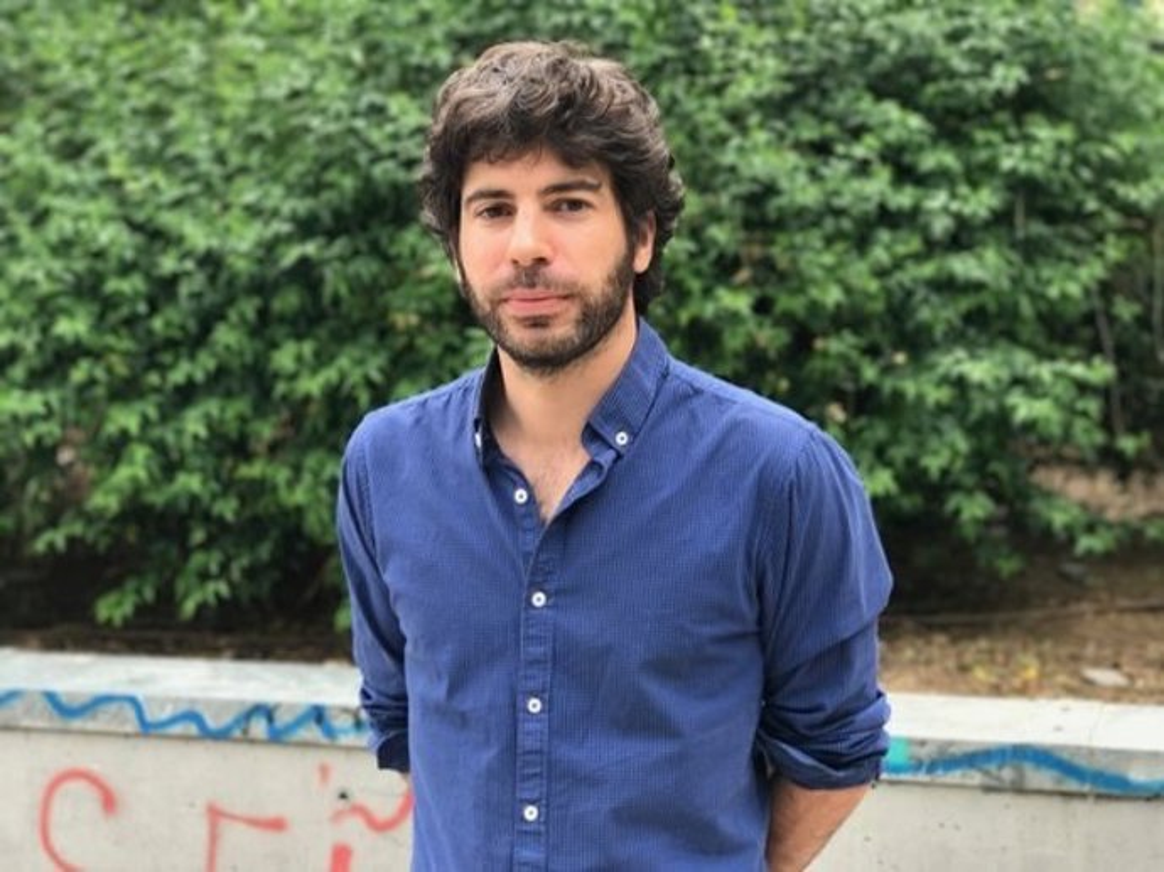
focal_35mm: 57
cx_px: 582
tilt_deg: -6.8
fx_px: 1916
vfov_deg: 25.6
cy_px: 436
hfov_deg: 33.8
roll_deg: +1.4
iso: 25
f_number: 2.8
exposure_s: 1/50
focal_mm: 6.6
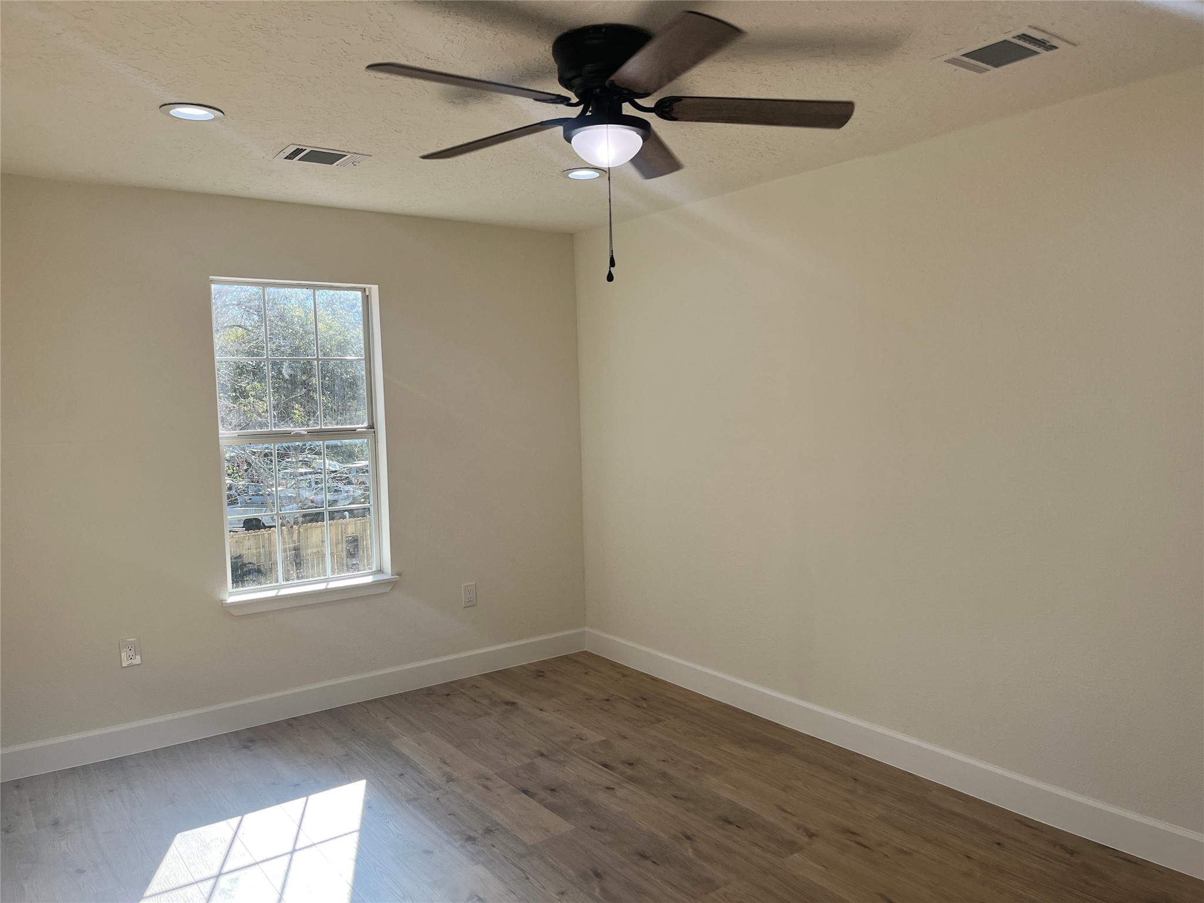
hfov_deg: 67.3
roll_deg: +2.2
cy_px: 452
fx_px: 904
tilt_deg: -3.9
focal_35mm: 26
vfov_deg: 53.1
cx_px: 602
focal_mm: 5.1
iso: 50
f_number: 1.6
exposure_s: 1/430
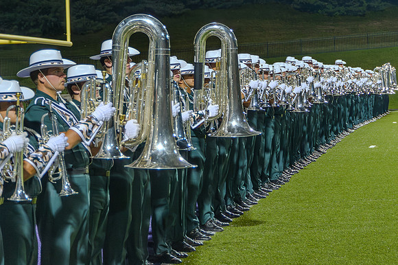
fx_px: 1049
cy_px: 94
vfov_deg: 14.4
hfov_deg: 21.4
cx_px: 283
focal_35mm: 95
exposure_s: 1/160
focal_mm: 65
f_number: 5
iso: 1800
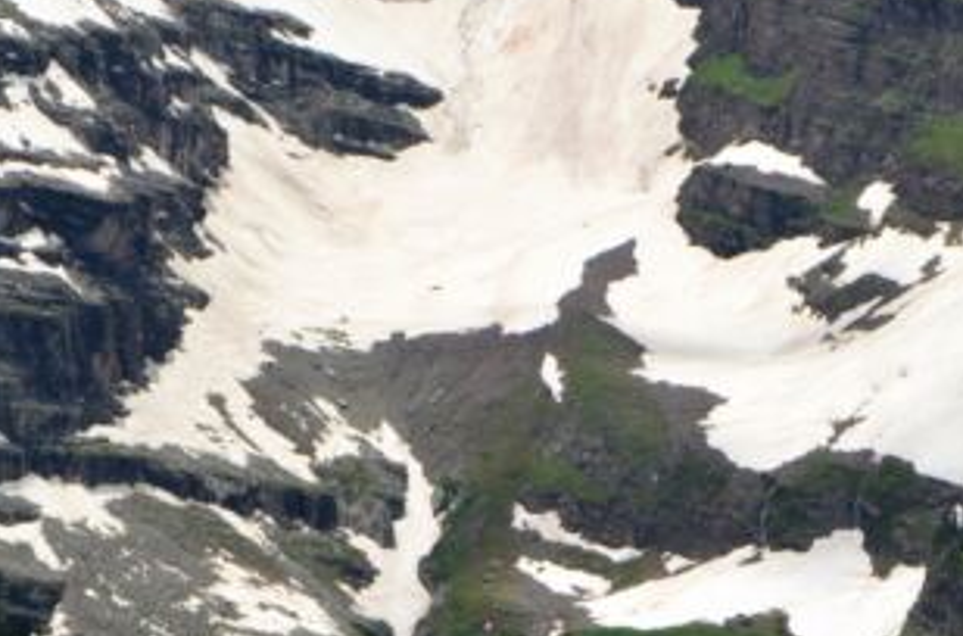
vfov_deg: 2.9
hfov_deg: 4.4
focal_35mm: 466
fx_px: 12427
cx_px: 782
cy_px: 114
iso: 200
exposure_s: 1/320
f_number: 16
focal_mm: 150
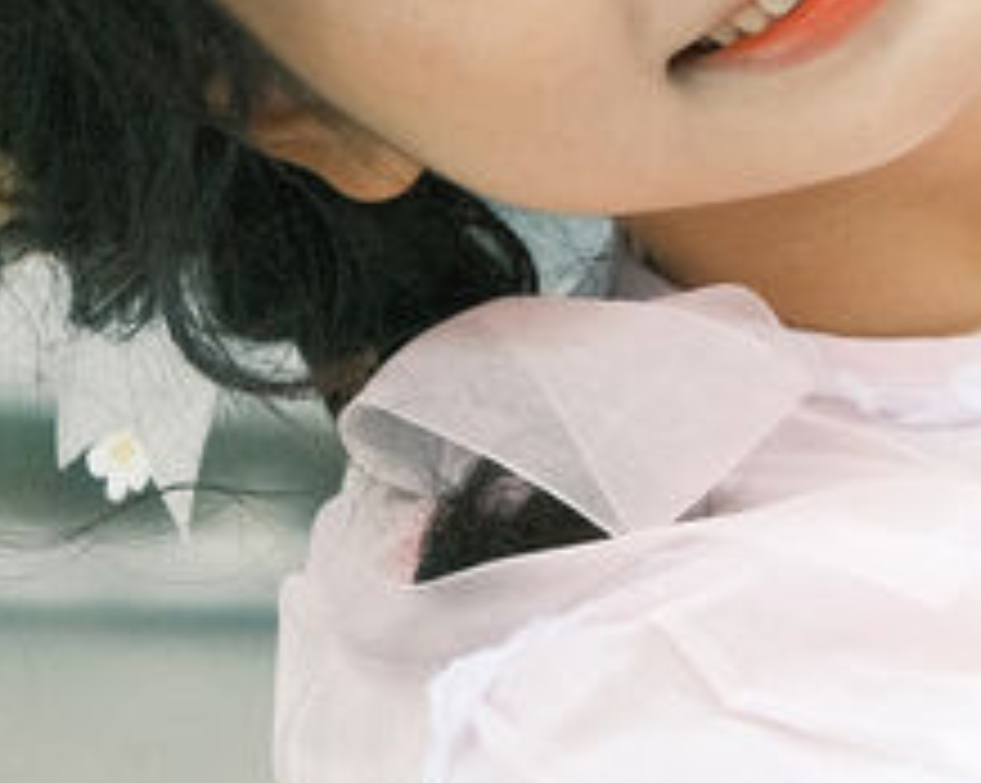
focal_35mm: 414
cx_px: 2218
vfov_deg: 3.7
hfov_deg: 4.6
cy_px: 94
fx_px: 12009
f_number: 2.8
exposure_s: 1/1000
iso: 160
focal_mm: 53.3
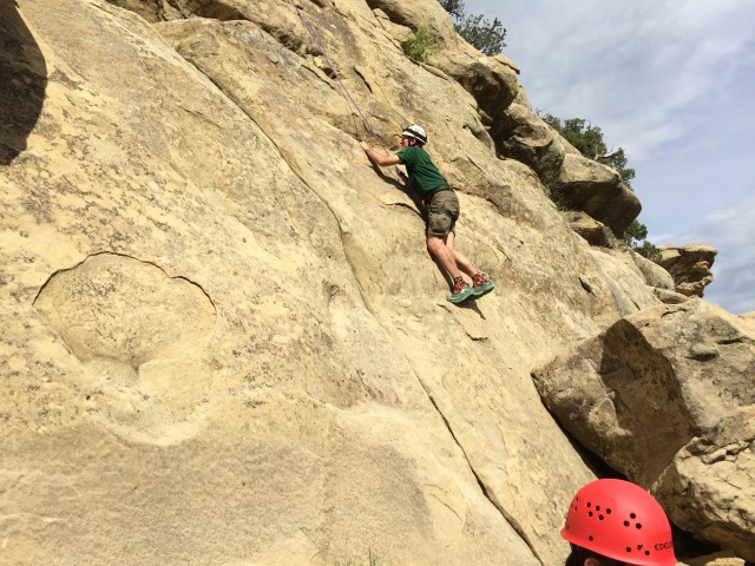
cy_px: 283
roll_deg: +6.7
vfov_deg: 48.2
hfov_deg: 61.7
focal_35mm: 29
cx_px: 378
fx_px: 633
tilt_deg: +16.4
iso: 32
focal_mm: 4.15
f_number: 2.2
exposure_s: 1/3165
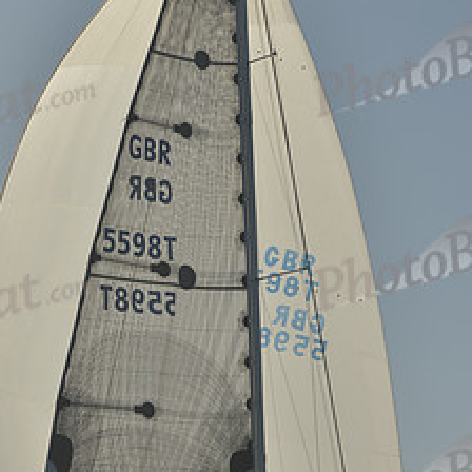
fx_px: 2376
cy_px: 396
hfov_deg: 11.3
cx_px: 205
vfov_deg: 11.3
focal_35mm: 154
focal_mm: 70
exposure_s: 1/800
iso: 200
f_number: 9
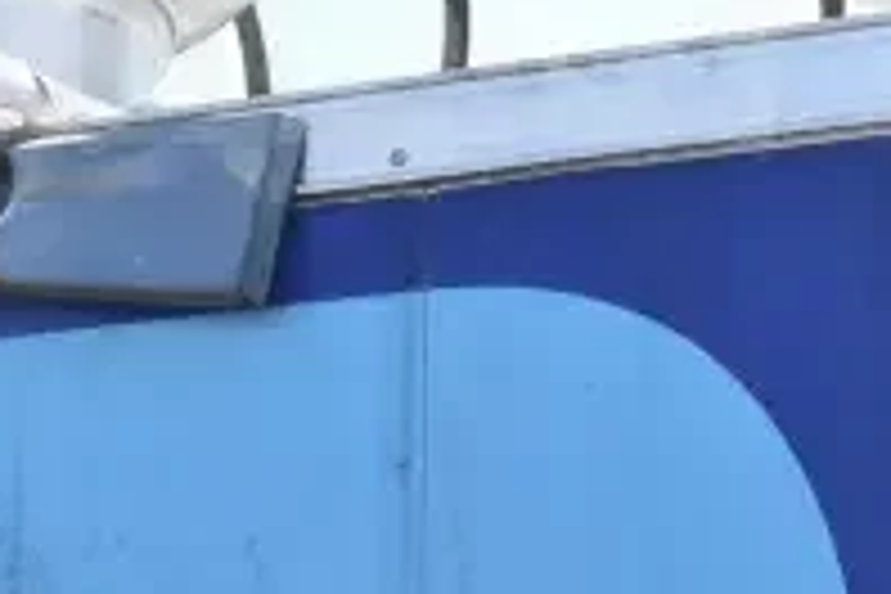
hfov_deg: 9.3
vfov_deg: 6.1
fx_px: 5494
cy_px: -214
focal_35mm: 222
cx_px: 266
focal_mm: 48
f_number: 20
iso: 6400
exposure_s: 1/1600
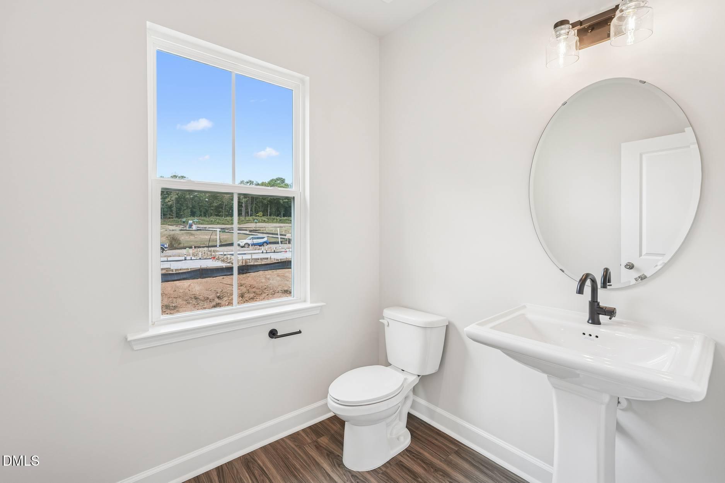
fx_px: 322
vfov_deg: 73.7
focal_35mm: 16
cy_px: 242
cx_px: 362
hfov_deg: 96.7
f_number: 9
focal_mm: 16
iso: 200
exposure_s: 1/40
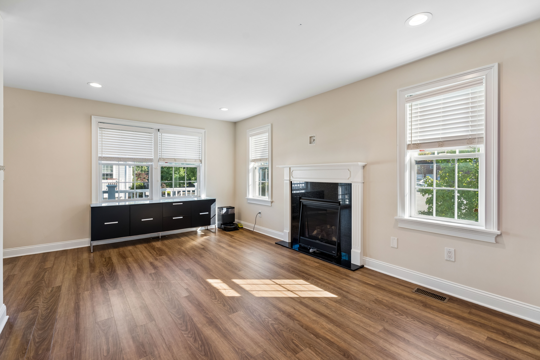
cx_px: 270
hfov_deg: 96.7
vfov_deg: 73.7
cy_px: 180
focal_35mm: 16
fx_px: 240
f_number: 6.3
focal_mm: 16
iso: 250
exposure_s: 1/25
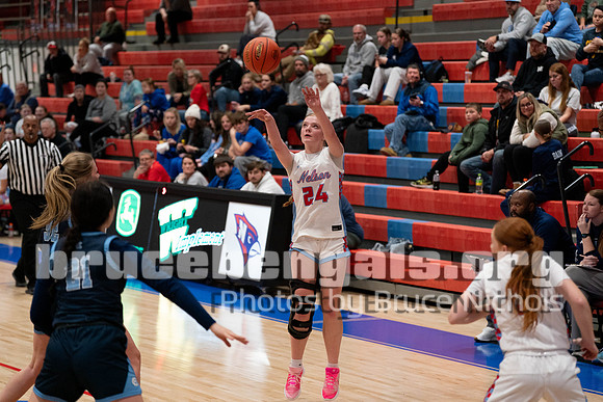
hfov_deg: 19.6
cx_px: 302
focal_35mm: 104
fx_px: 1742
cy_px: 201
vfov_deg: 13.2
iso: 4000
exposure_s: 1/1000
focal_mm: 104
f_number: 2.8
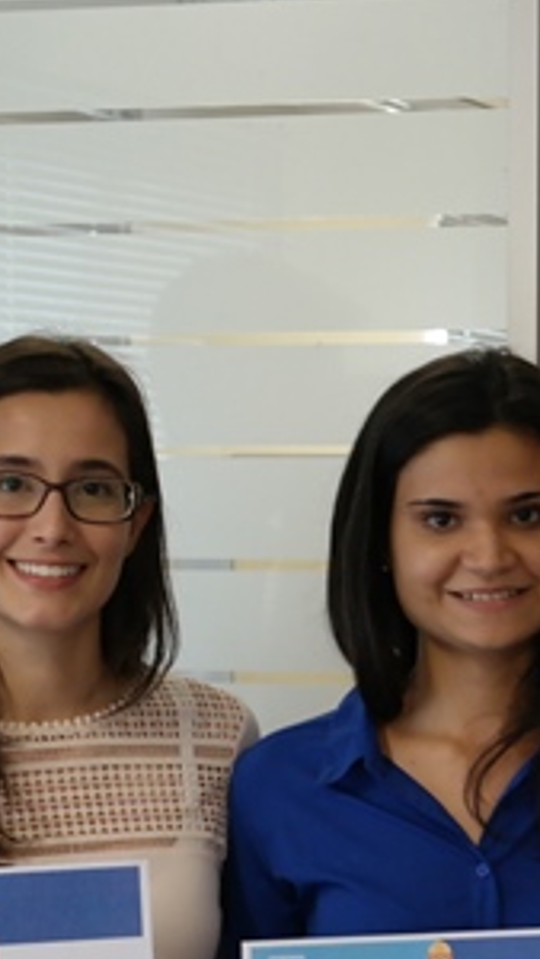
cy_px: 814
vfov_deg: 14.4
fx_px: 3763
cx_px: 569
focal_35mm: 148
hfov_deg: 8.2
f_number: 4.5
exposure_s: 1/60
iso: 800
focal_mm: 35
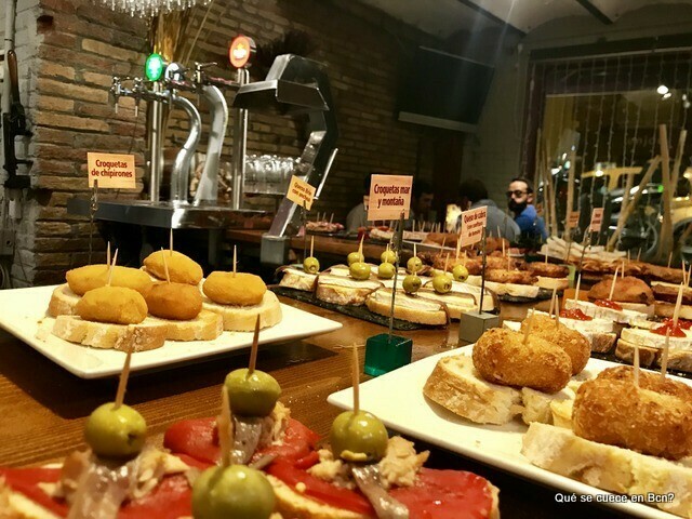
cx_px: 346
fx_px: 560
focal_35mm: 28
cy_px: 260
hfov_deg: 63.4
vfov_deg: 49.7
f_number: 1.8
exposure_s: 1/17
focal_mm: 3.99
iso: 80
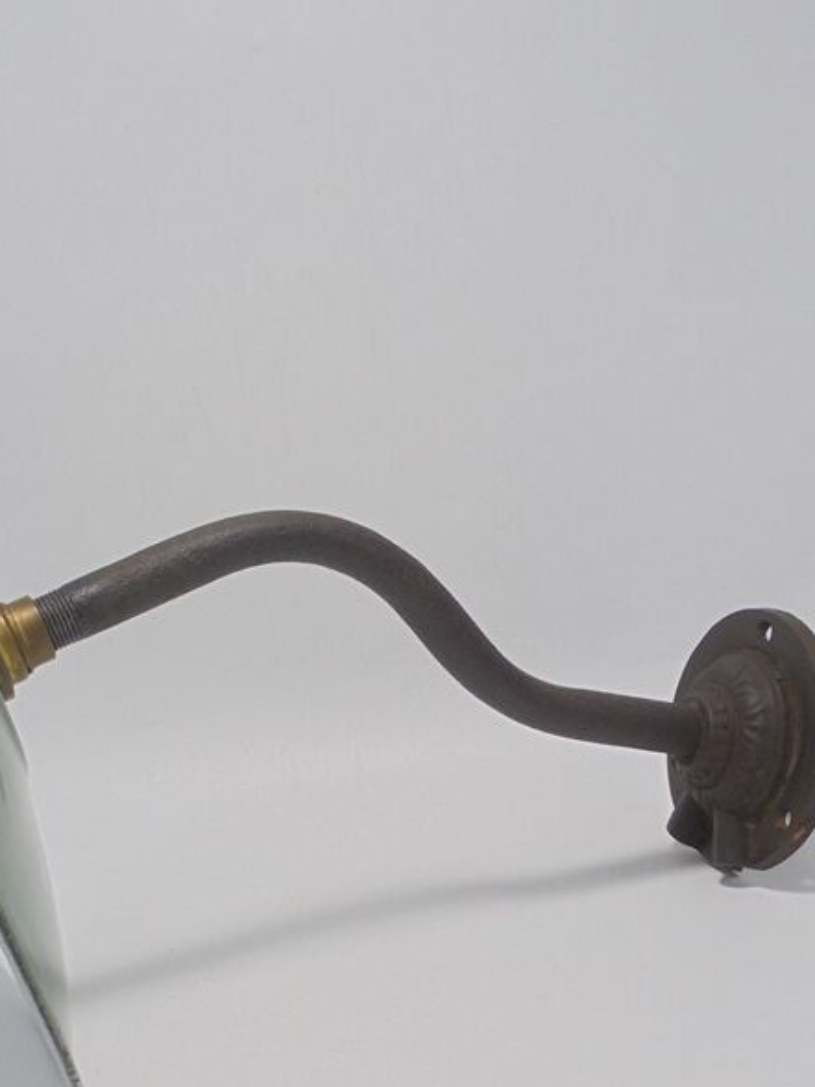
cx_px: 256
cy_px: 597
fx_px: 1632
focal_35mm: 52
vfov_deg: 36.8
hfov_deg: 27.8
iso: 100
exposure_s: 1/60
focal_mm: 6.1
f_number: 4
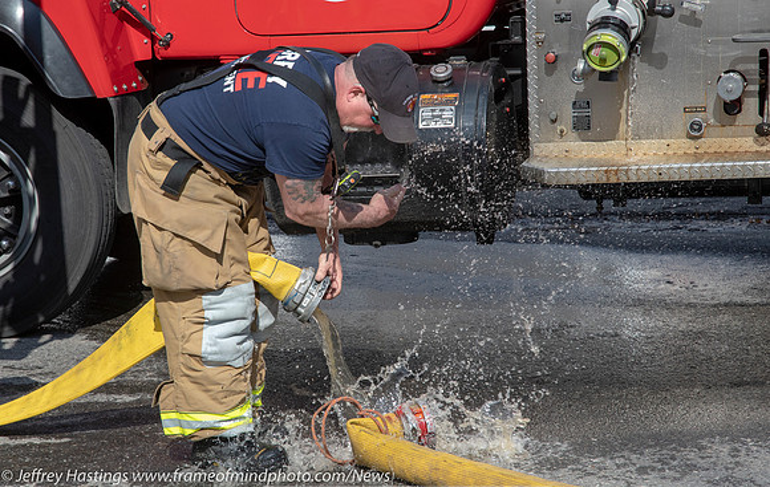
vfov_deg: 11.2
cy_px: 222
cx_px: 361
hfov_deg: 17.6
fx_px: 2481
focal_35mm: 118
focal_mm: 70
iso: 640
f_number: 9
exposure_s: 1/800
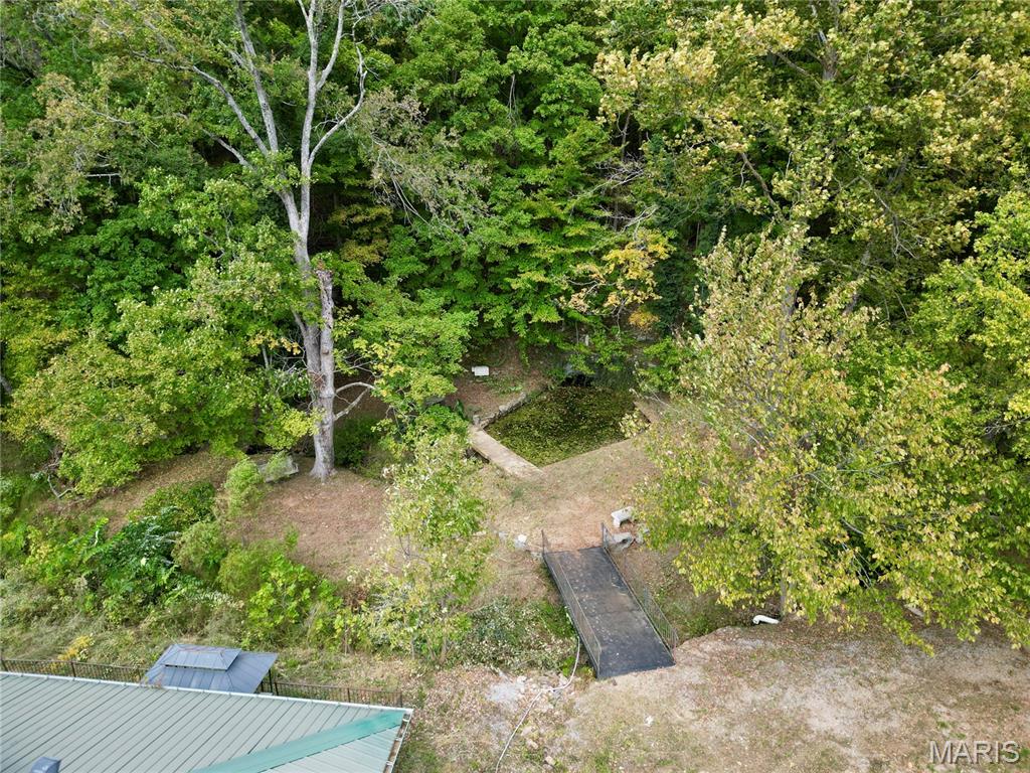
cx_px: 515
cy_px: 386
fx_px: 714
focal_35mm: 24
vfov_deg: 56.8
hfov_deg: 71.6
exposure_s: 1/500
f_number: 1.7
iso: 100
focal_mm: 6.72
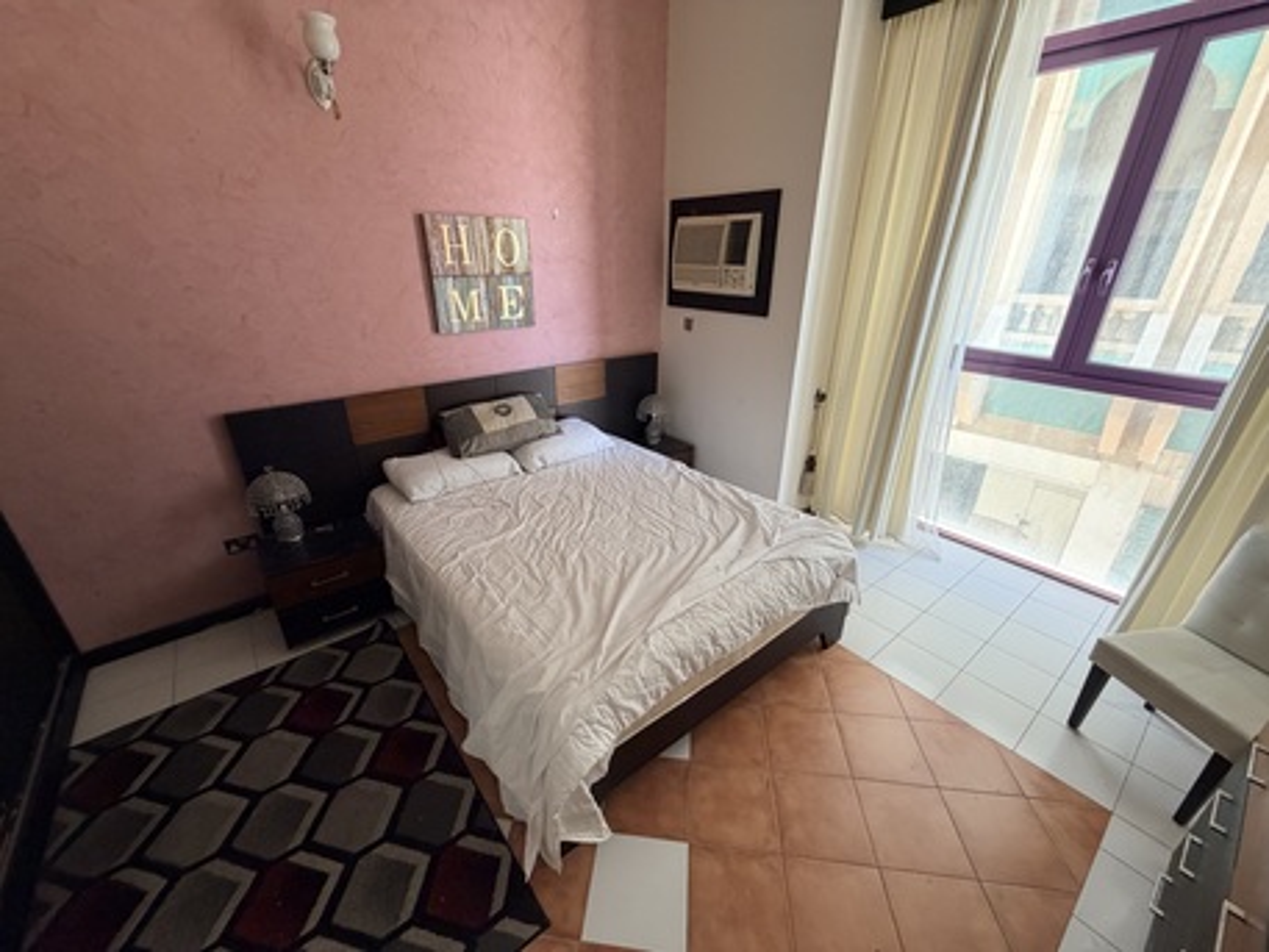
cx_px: 634
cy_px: 476
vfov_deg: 85.7
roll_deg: +0.4
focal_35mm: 14
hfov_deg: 102.0
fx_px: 513
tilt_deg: -21.3
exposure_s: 1/50
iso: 200
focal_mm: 2.22
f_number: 2.2
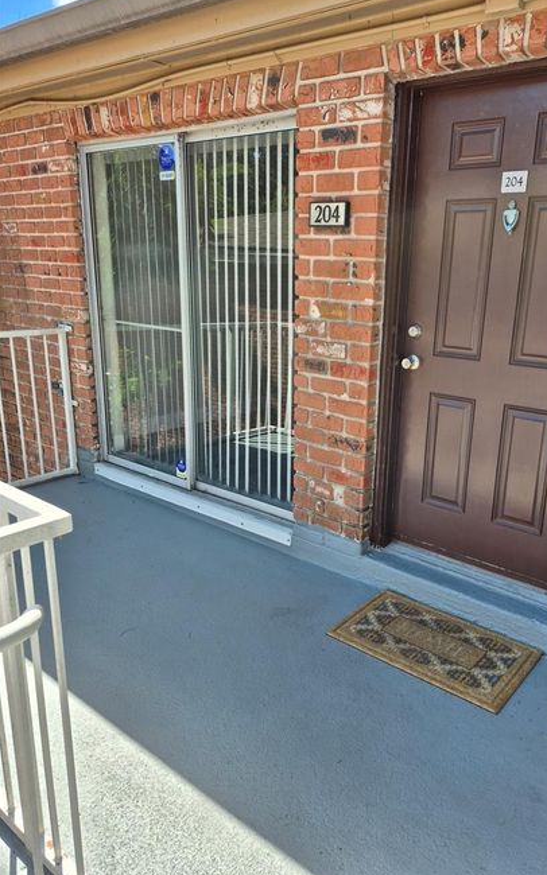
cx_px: 335
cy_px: 435
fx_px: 597
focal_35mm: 25
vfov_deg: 72.6
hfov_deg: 48.9
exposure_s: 1/980
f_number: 1.8
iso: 25
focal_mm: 5.4
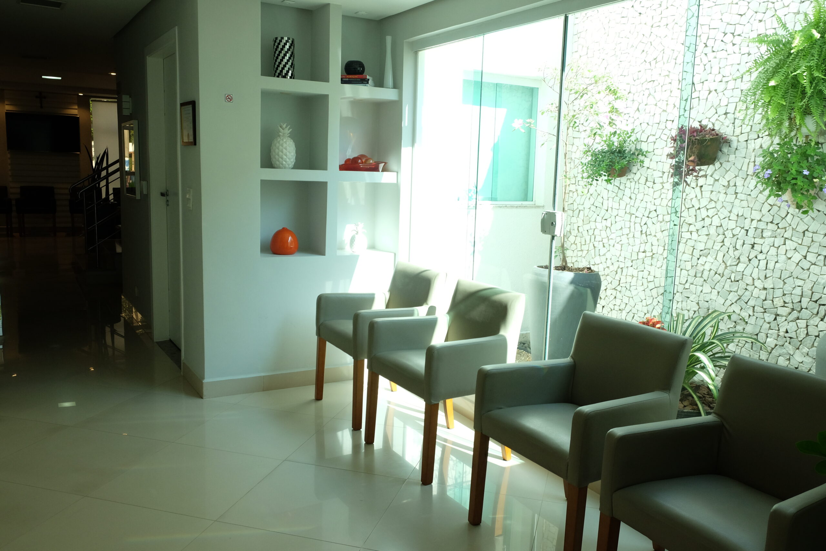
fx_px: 665
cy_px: 276
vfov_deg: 45.0
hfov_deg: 63.7
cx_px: 413
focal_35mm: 29
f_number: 7.1
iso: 1000
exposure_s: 1/125
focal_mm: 19.6
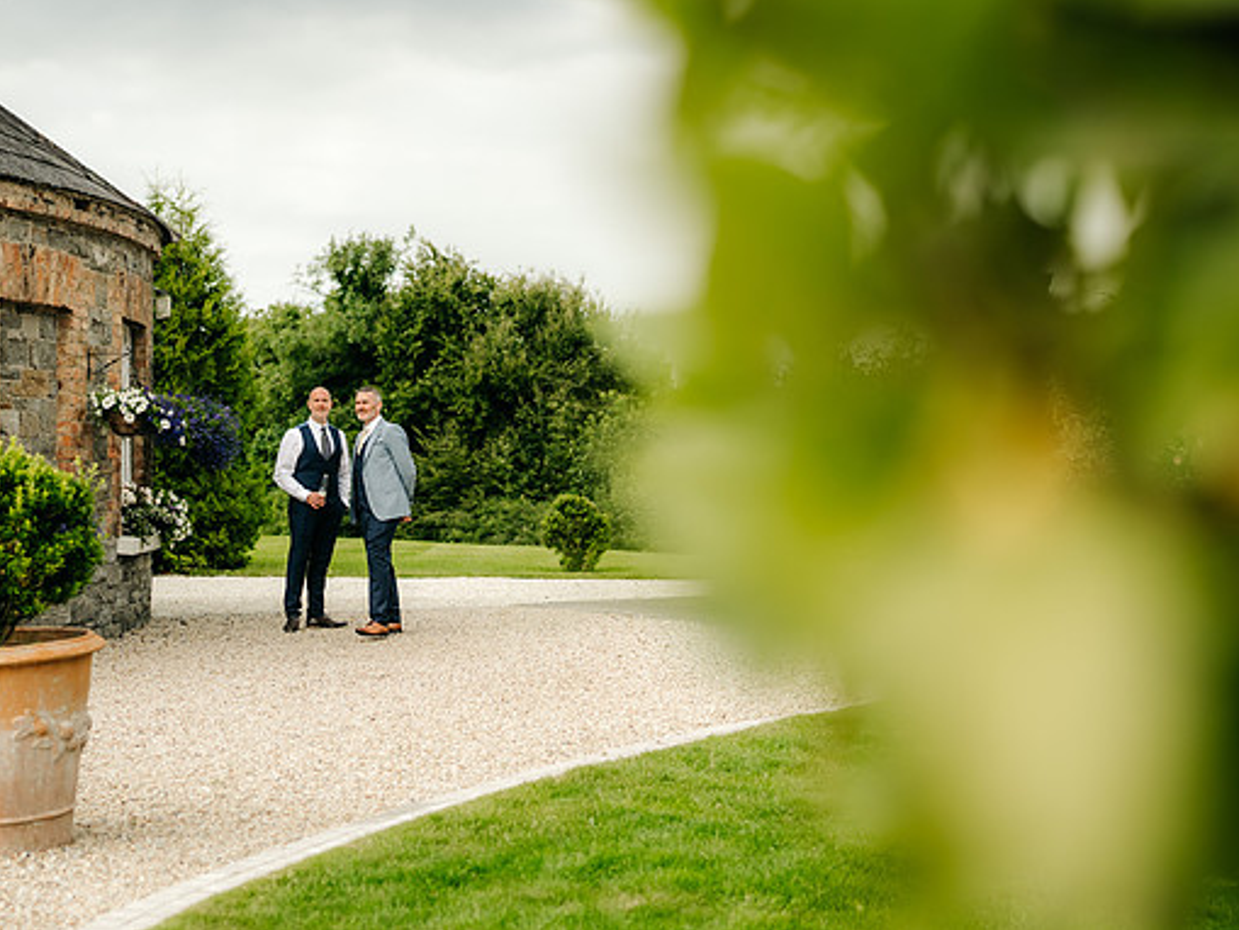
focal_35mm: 57
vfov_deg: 25.7
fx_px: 2041
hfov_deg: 33.8
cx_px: 584
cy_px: 461
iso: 100
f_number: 1.8
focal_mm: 35
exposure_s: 1/3200
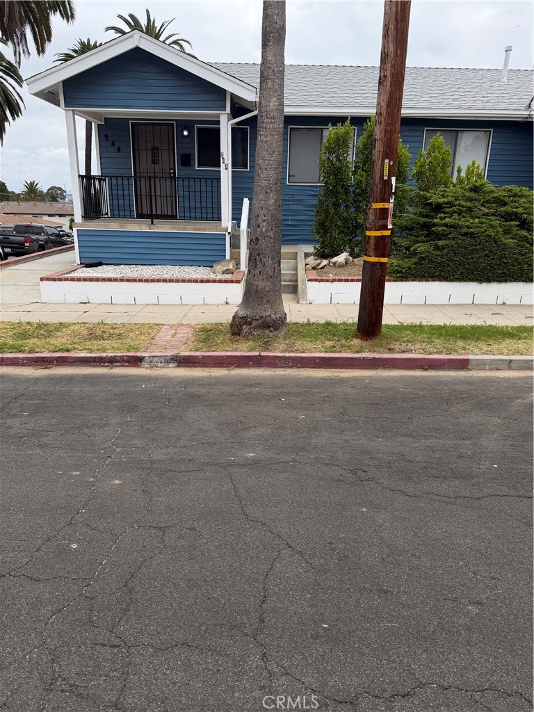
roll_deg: -0.5
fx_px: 494
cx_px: 267
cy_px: 356
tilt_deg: -16.2
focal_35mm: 24
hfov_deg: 56.8
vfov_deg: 71.6
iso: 100
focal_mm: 6.76
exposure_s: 1/3279
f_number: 1.78
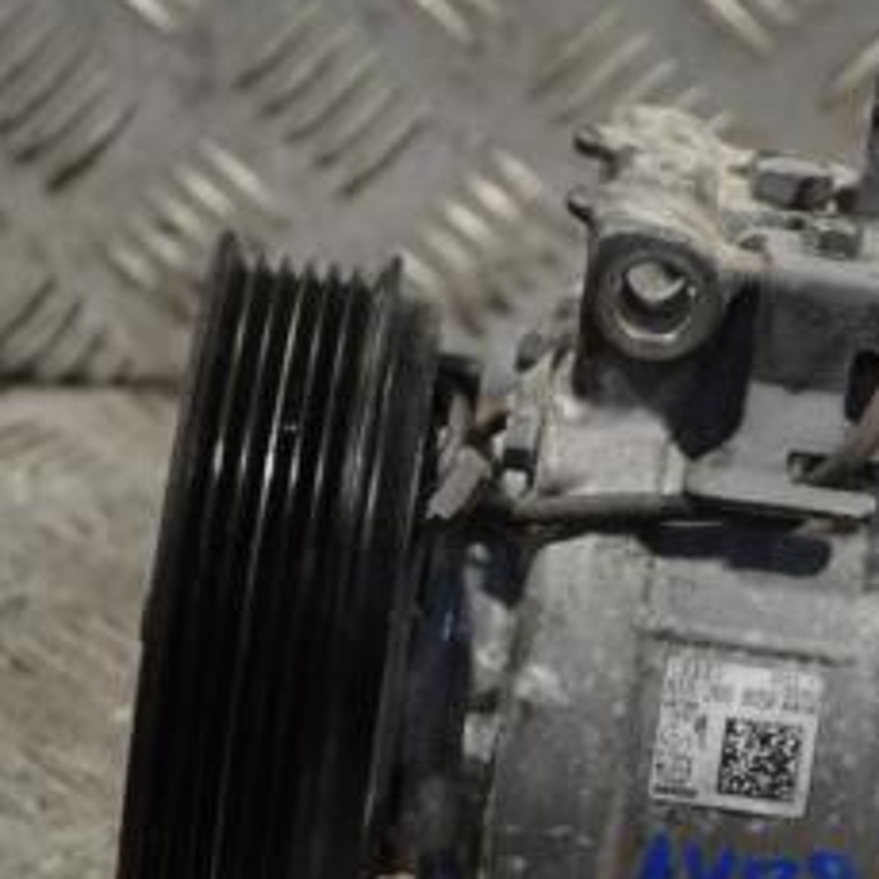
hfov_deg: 10.0
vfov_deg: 10.0
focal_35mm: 174
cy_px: 549
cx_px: 891
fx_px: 4999
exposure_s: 1/30
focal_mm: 52
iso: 200
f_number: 5.6
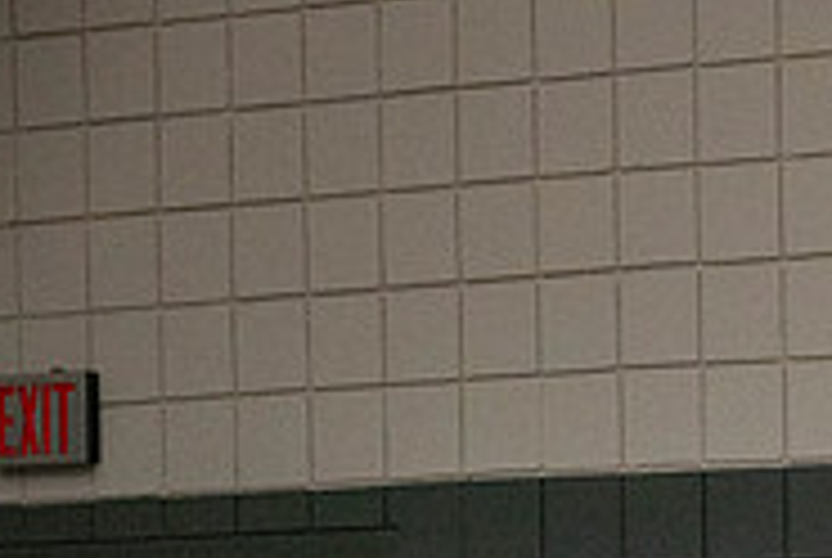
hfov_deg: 9.2
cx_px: 1129
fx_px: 5069
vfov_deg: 6.2
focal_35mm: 219
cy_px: 866
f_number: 4
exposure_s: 1/500
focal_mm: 70
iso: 10000
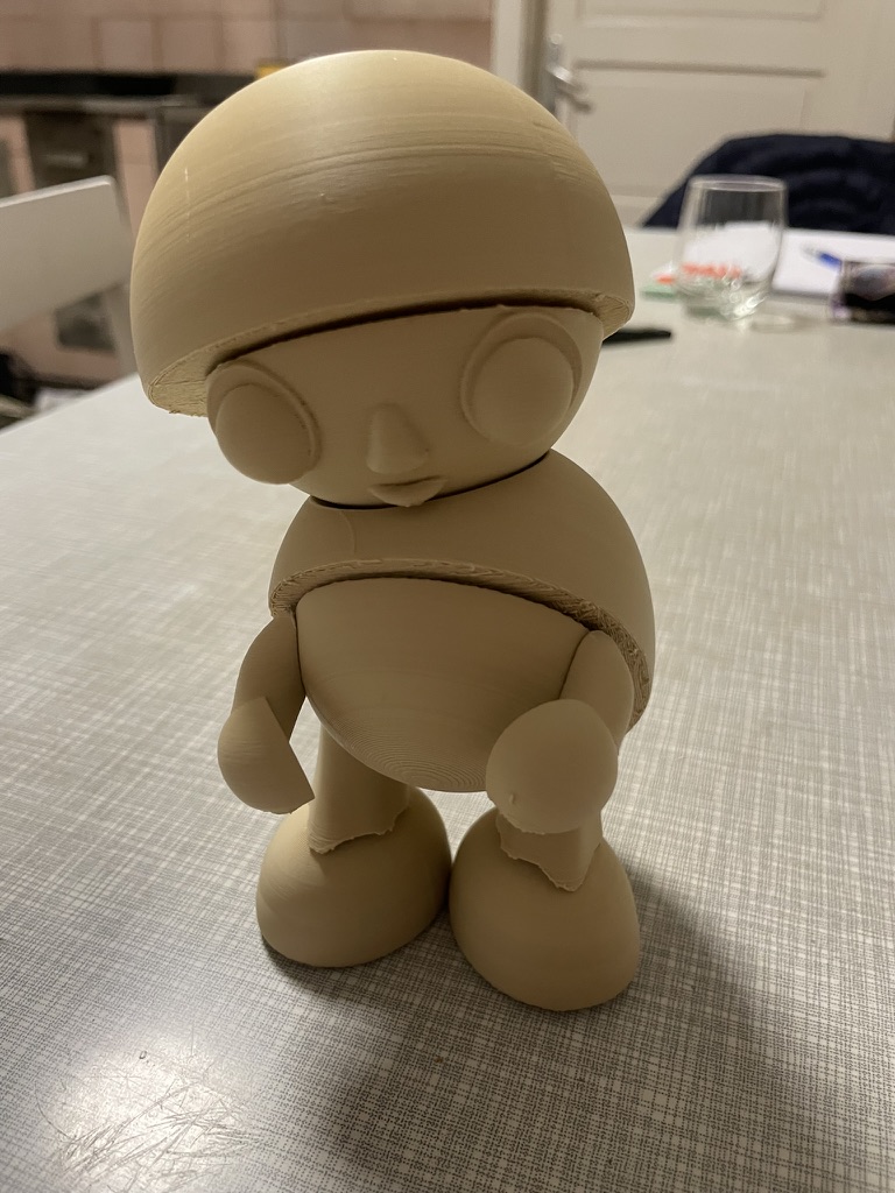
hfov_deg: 53.1
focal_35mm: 26
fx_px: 896
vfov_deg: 67.3
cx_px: 448
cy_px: 596
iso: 320
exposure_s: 1/50
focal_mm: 4.2
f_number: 1.6
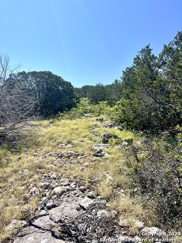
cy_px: 122
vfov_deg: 67.3
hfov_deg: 53.1
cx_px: 91
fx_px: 182
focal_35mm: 26
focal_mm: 5.1
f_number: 1.6
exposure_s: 1/4310
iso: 50
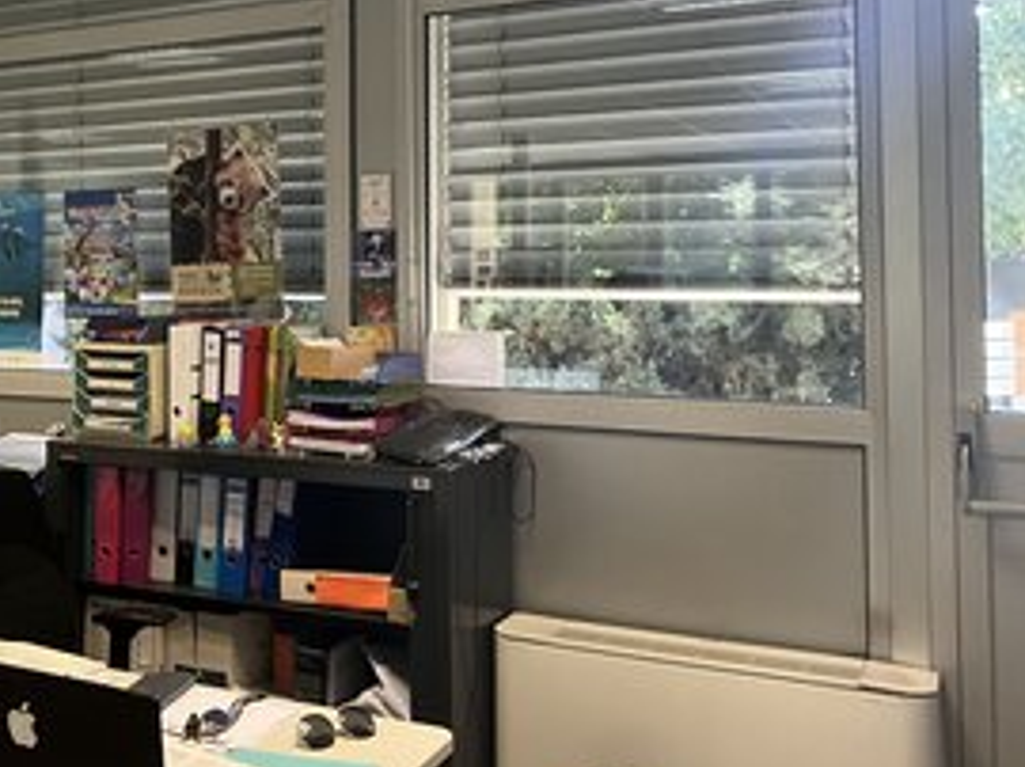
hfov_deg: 42.7
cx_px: 270
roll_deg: -0.5
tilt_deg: +2.5
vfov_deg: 33.1
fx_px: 1272
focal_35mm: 43
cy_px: 228
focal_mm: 3
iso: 100
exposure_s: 1/60
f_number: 1.8
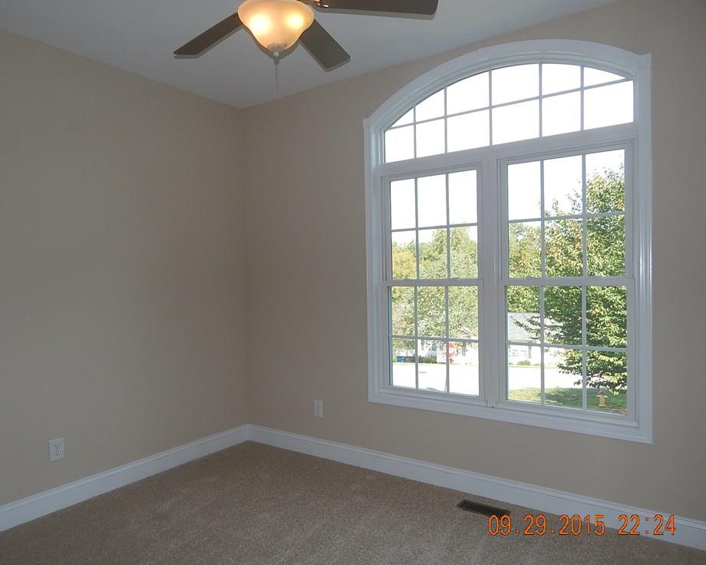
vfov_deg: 56.8
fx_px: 522
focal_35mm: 25
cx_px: 337
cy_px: 292
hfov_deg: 68.1
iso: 125
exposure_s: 1/200
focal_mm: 4
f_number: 3
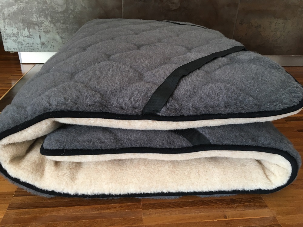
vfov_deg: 48.2
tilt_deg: -27.6
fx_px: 254
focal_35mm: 29
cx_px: 152
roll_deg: -3.4
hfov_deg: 61.7
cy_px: 114
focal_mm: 4.15
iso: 64
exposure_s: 1/33
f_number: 2.2
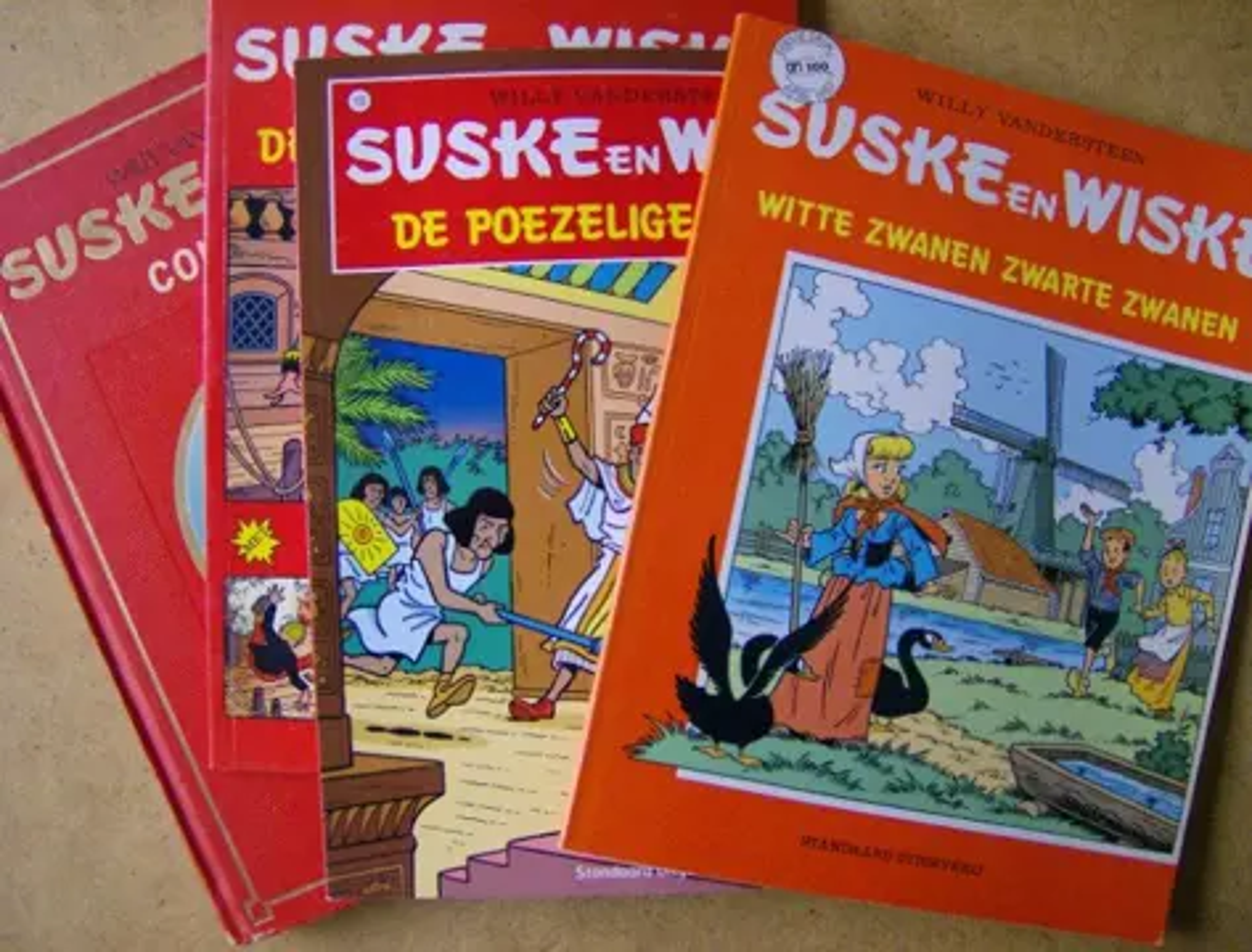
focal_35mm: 36
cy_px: 476
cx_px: 626
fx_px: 1309
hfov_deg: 51.1
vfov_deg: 40.0
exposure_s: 1/27.6
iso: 200
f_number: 2.8
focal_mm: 6
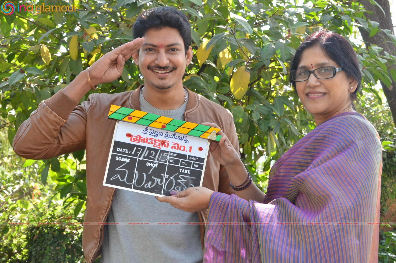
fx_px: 626
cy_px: 132
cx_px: 198
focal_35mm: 57
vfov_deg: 23.7
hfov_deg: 35.1
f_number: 6.3
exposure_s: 1/160
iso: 800
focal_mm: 38
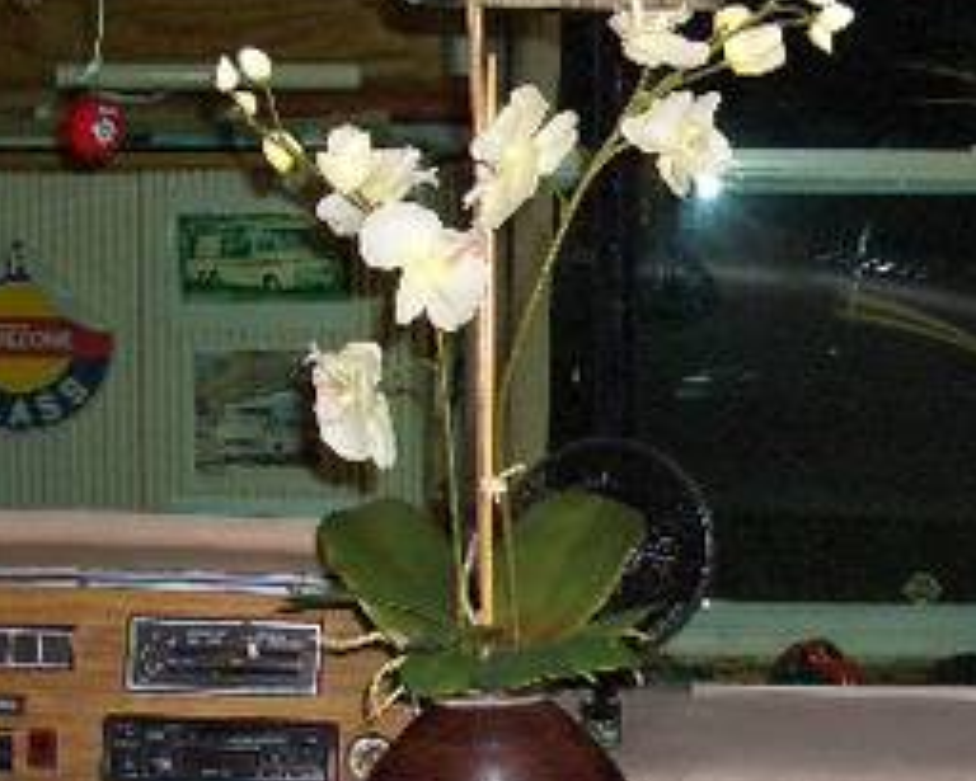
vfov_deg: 19.2
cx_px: 667
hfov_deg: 23.7
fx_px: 2312
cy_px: 446
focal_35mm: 80
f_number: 2.6
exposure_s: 1/60
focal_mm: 5.8
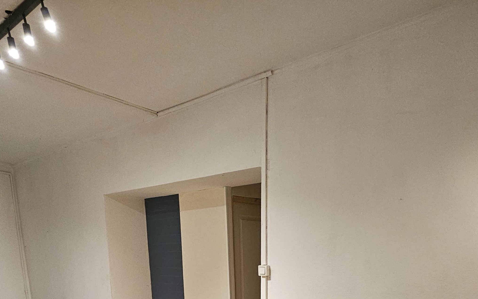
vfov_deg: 36.6
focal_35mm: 27
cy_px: 350
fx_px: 352
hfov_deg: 68.4
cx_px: 241
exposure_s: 1/33
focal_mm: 2.2
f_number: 2.2
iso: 500
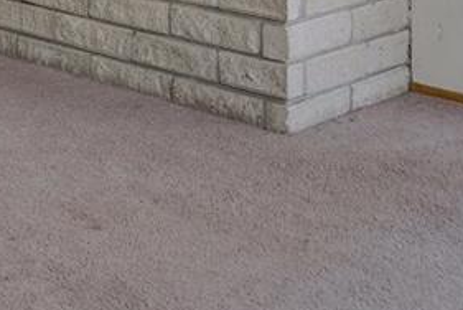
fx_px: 1236
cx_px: -153
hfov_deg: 19.4
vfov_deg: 12.3
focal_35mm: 96
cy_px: -345
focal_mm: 12
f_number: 5
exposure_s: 1/30
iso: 100
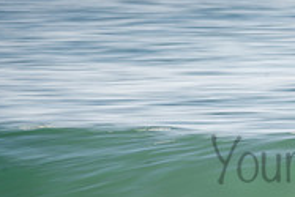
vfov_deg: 0.6
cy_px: 146
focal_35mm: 2327
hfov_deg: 0.9
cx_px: 374
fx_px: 19083
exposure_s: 1/30
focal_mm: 500
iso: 100
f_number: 18
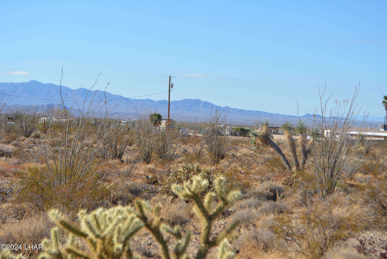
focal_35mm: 82
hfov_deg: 24.6
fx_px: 888
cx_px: 194
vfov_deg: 16.6
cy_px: 130
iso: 100
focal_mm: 55
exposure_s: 1/250
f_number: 8
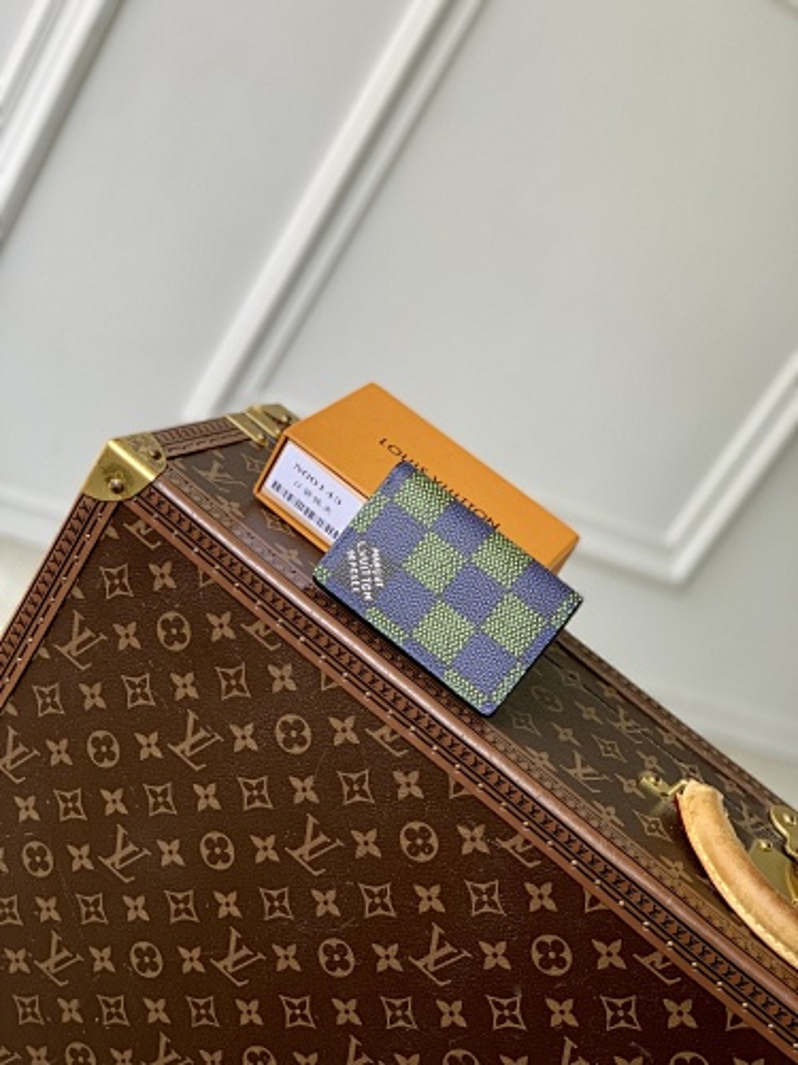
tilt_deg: -21.0
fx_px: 1598
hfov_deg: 28.0
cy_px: 532
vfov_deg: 36.8
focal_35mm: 52
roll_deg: -32.6
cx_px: 399
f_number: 2.4
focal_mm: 6
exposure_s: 1/122
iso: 20
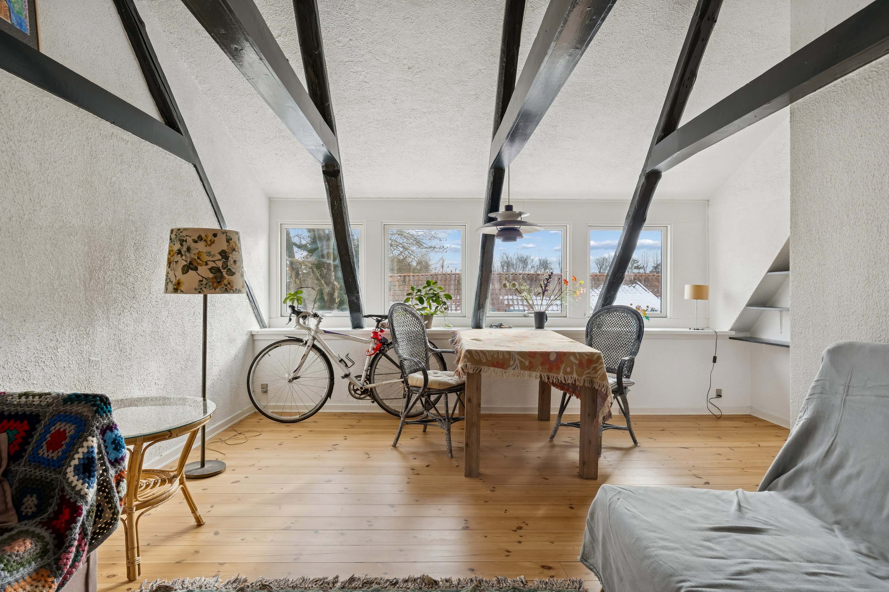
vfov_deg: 57.8
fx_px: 537
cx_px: 444
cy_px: 296
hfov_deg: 79.2
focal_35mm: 22
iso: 200
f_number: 8
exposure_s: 1/40
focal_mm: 14.5
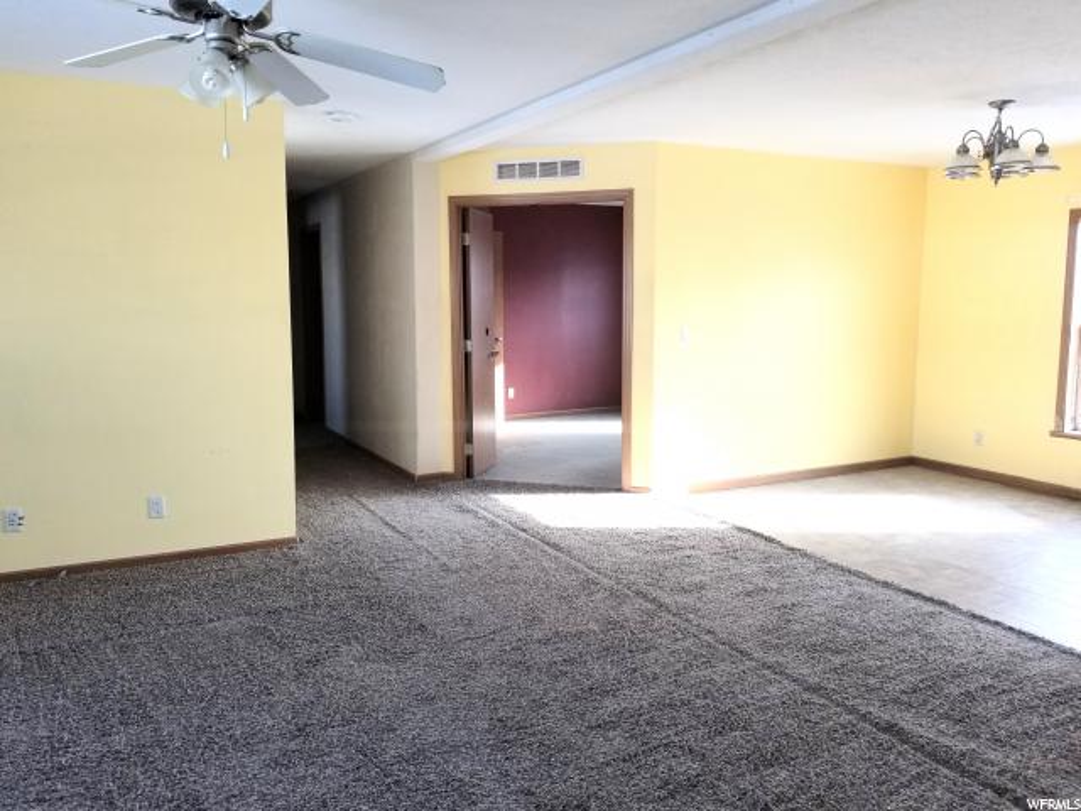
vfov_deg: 53.1
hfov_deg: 67.3
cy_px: 406
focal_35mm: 26
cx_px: 540
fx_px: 812
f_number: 1.7
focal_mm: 4.3
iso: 50
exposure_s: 1/181
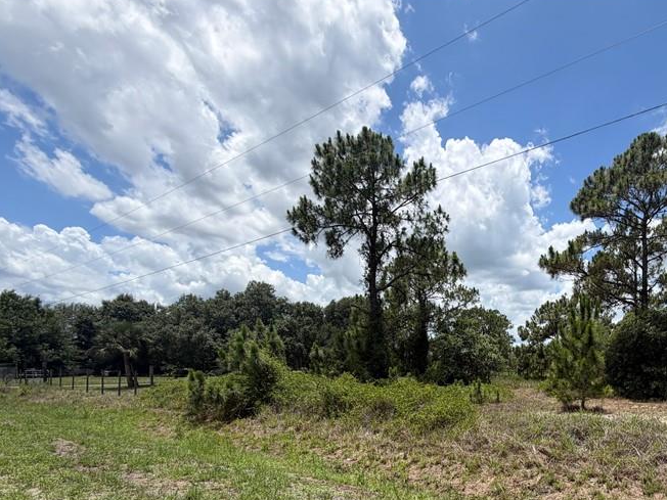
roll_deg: +0.5
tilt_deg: -1.0
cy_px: 381
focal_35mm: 22
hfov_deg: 71.8
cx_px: 490
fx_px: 424
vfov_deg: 57.6
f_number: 2.2
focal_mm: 2.22
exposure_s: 1/799
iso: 20
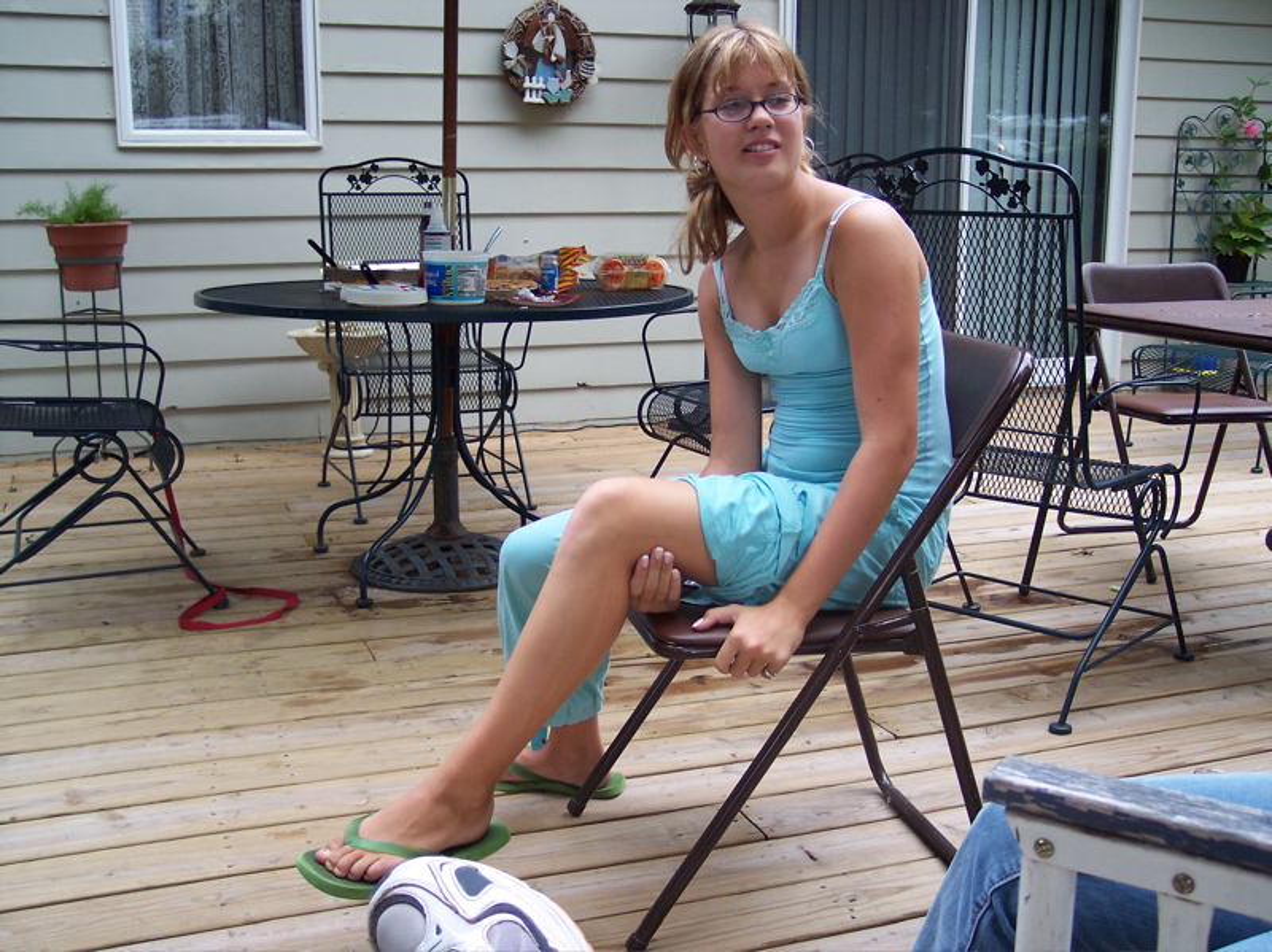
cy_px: 476
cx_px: 636
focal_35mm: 38
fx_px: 1396
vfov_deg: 37.7
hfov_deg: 49.0
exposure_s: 1/125
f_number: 2.8
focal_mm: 8
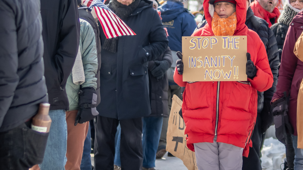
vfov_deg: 10.9
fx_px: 892
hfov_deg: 19.3
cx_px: 178
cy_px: 91
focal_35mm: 111
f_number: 1.4
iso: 200
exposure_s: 1/8000
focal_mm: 30
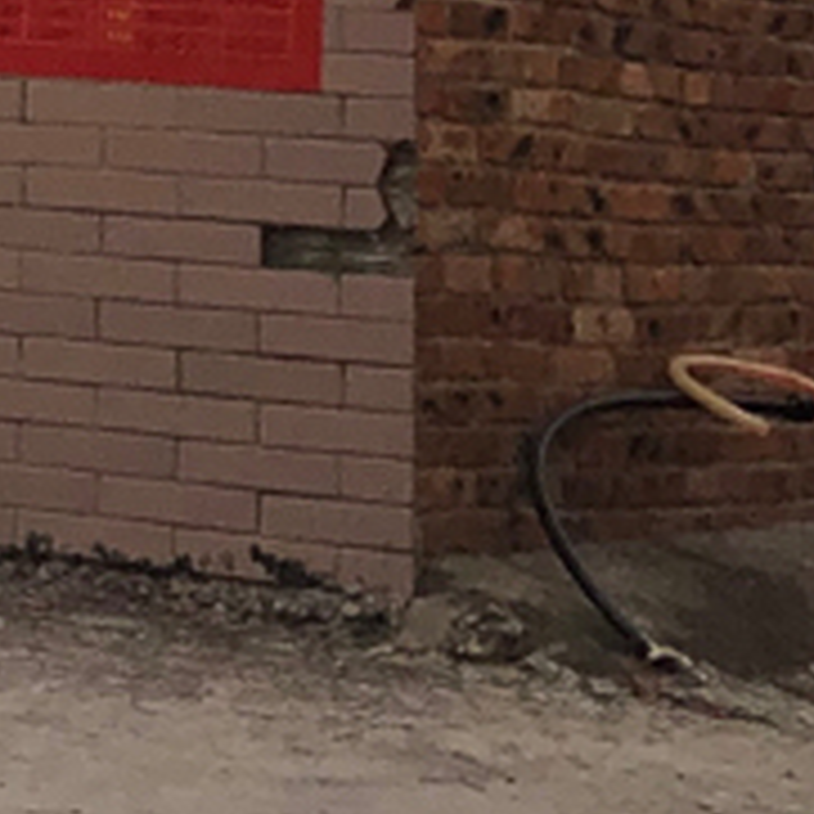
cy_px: -578
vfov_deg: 8.3
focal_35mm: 205
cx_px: -2051
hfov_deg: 7.1
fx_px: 5454
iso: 20
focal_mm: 3.99
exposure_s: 1/1143
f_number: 1.8
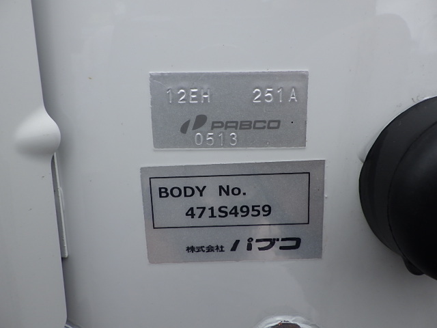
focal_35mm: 28
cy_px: 164
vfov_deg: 49.7
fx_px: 353
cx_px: 218
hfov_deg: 63.4
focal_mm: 5
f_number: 4.2
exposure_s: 1/400
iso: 125
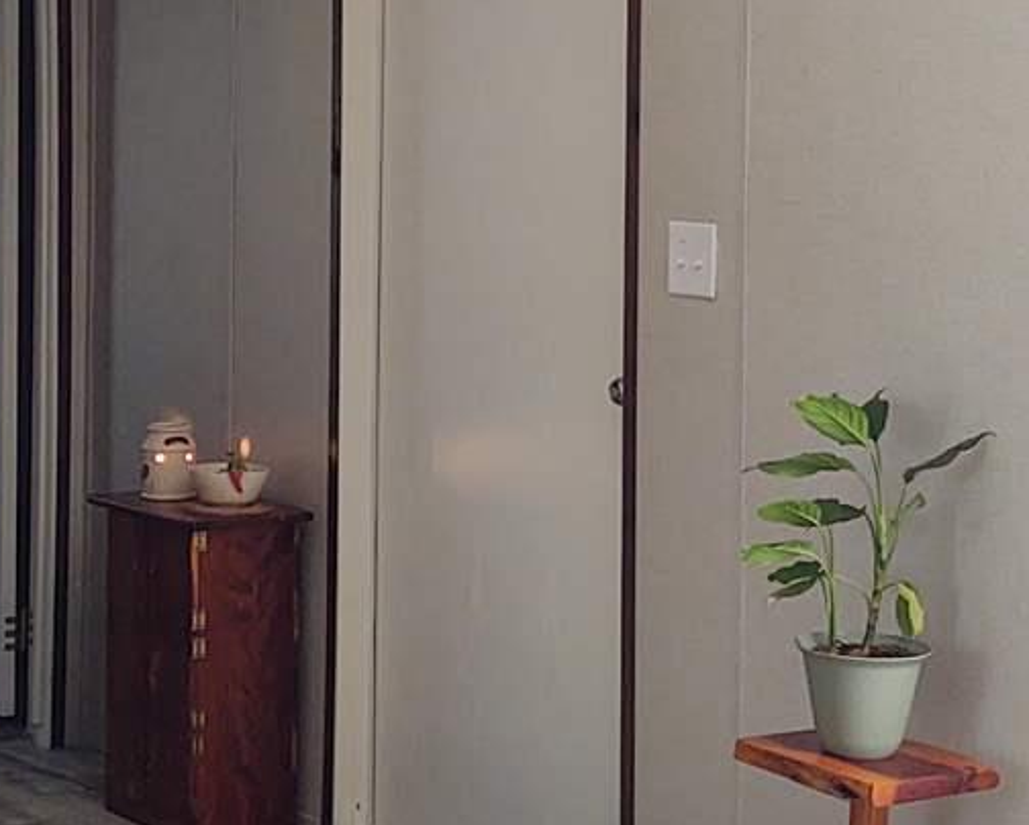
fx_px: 3261
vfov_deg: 14.3
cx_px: 392
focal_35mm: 107
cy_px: 178
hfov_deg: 17.9
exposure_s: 1/100
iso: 101
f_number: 1.7
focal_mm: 4.75
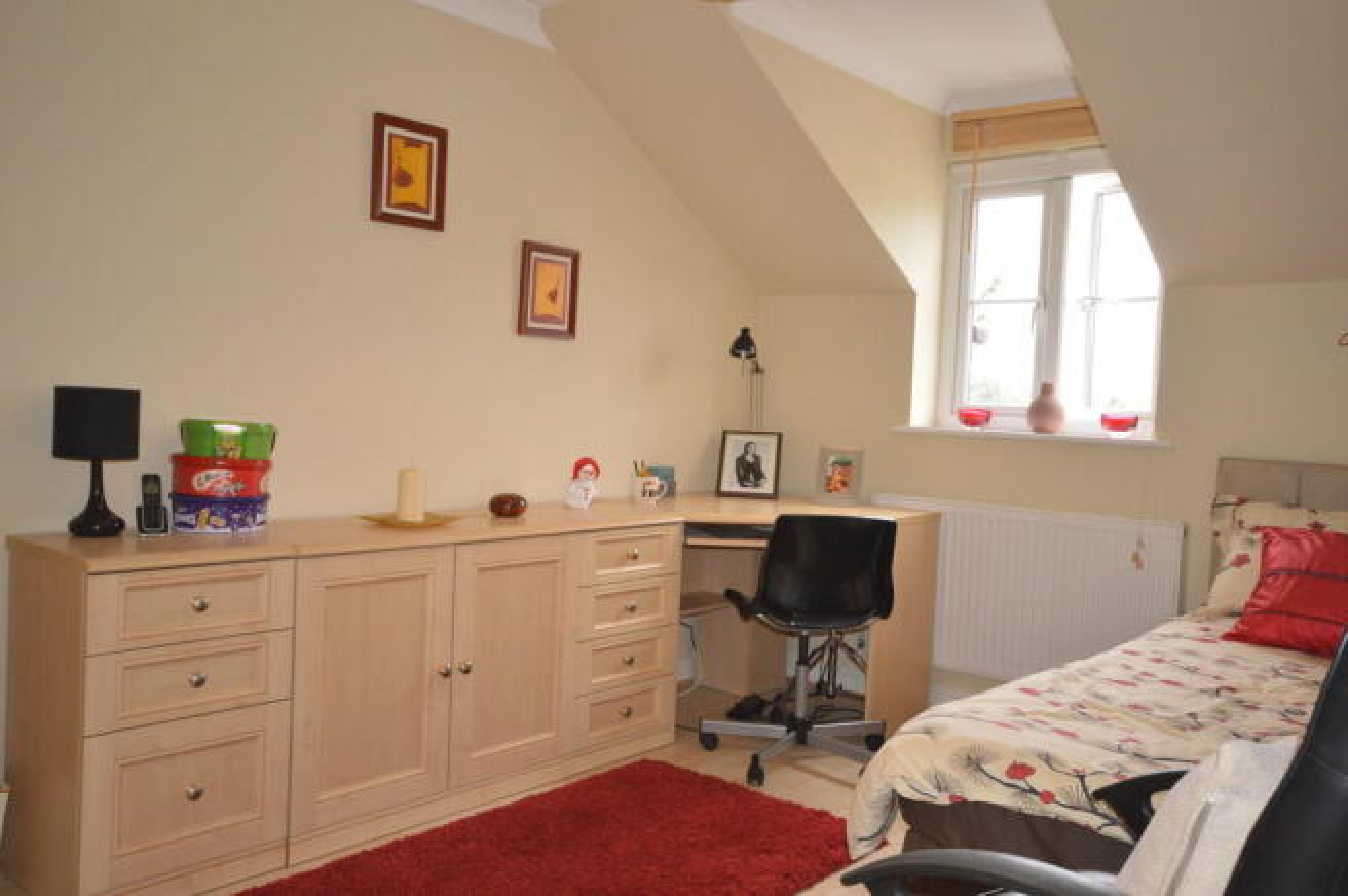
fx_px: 1122
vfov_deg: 43.5
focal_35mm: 30
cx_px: 674
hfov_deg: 62.0
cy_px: 448
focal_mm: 20
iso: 900
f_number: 5.6
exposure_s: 1/60
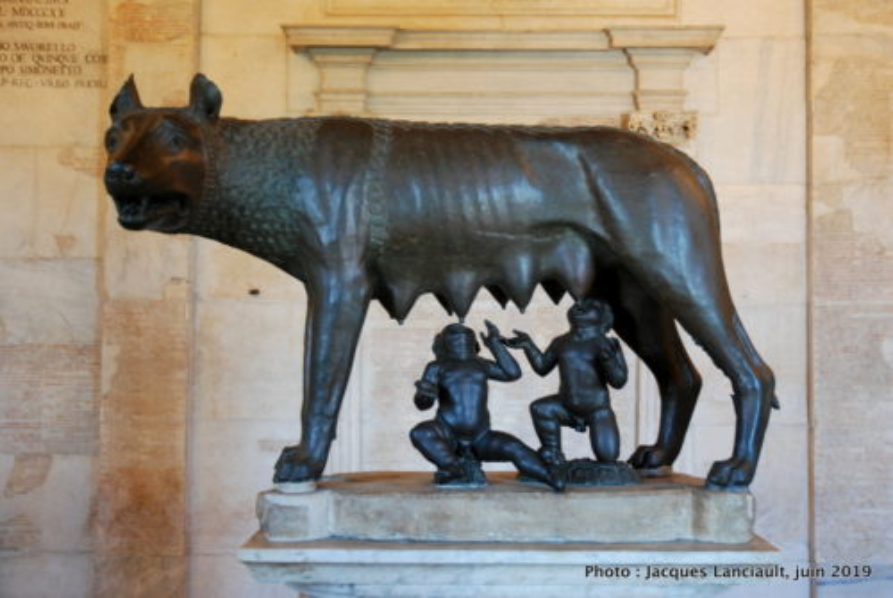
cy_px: 299
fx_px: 1155
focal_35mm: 46
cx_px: 446
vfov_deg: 29.0
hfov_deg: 42.3
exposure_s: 1/15
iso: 800
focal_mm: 31
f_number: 4
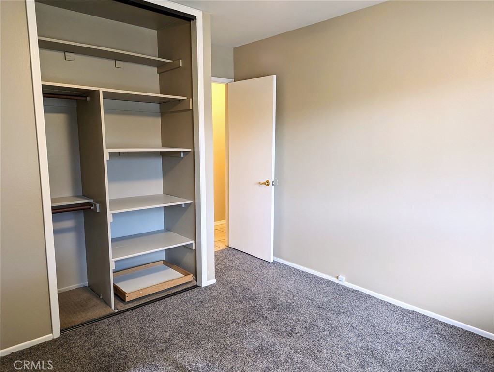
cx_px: 247
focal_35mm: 24
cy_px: 186
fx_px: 343
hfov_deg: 71.5
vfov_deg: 56.9
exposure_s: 1/24
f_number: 1.85
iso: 154
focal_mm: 6.81
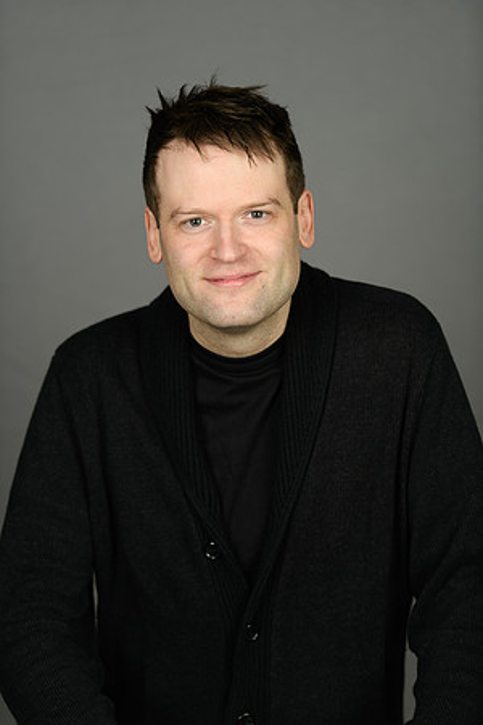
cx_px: 242
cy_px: 362
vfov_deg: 13.2
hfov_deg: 8.9
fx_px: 3119
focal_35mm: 155
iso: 125
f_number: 2.8
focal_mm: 155
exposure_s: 1/125
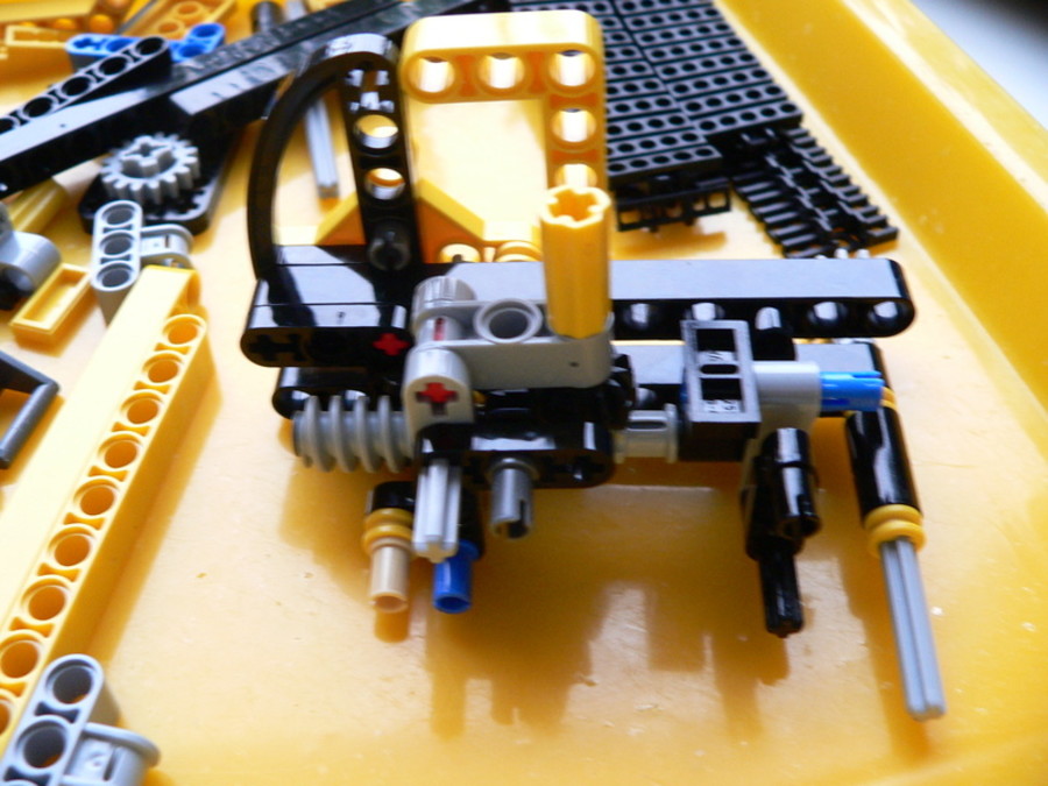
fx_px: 1090
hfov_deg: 51.4
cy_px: 393
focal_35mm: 36
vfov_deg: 39.7
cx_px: 524
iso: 200
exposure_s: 1/13
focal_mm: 6
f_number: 2.8
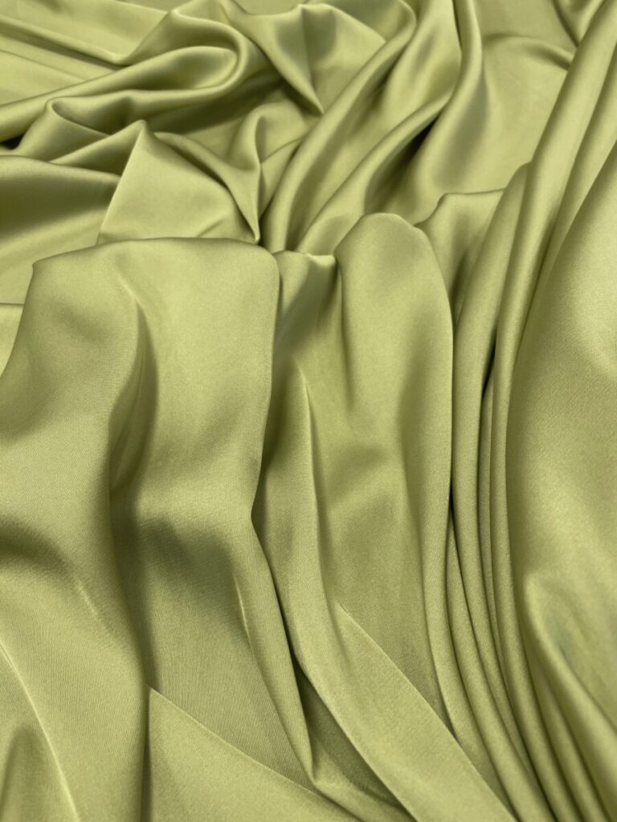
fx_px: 618
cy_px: 411
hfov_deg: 53.1
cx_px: 308
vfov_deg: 67.3
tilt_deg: -55.2
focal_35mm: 26
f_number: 1.6
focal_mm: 4.2
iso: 64
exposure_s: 1/100
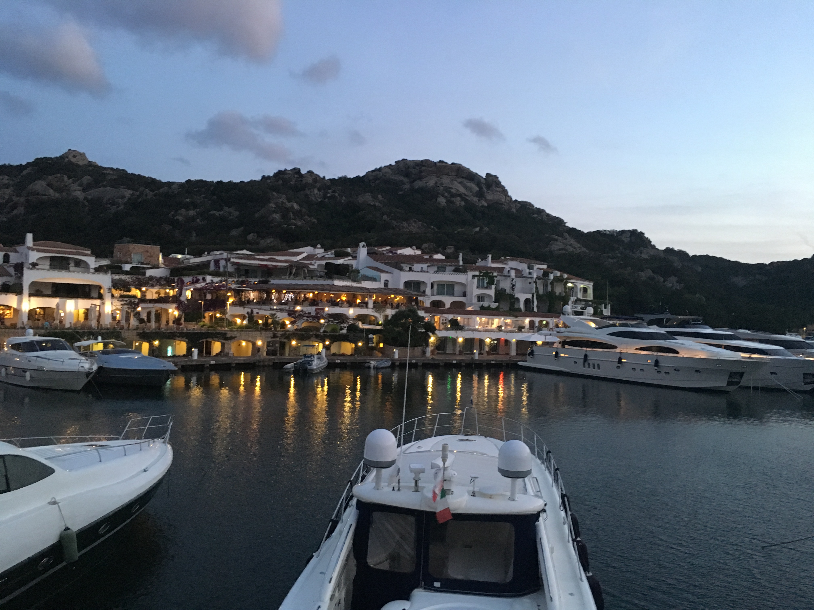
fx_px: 682
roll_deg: -2.5
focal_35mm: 29
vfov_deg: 48.2
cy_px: 305
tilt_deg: +2.3
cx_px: 407
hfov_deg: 61.7
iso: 250
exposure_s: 1/17
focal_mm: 4.15
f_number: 2.2
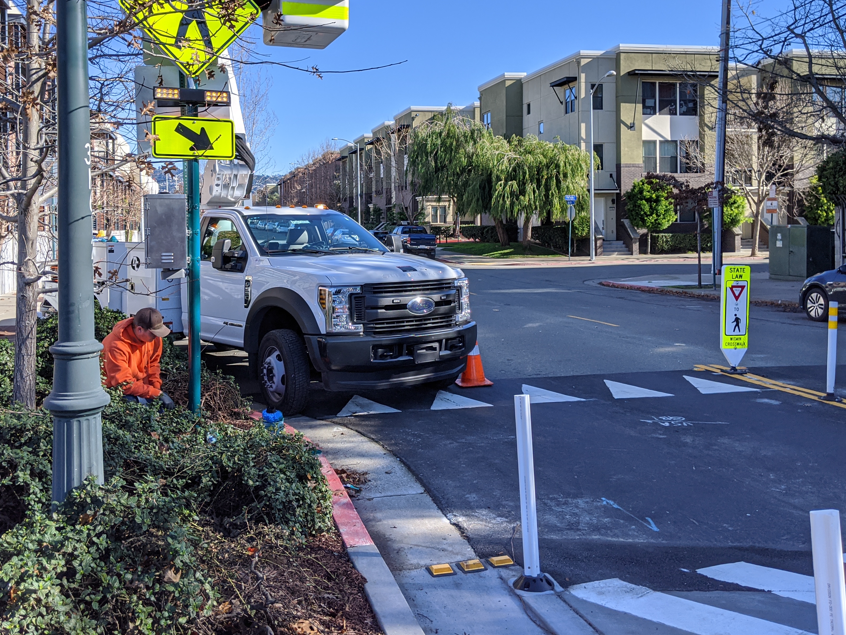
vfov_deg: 41.5
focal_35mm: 34
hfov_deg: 53.8
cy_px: 240
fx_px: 831
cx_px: 365
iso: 59
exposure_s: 1/2132
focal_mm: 4.44
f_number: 1.8
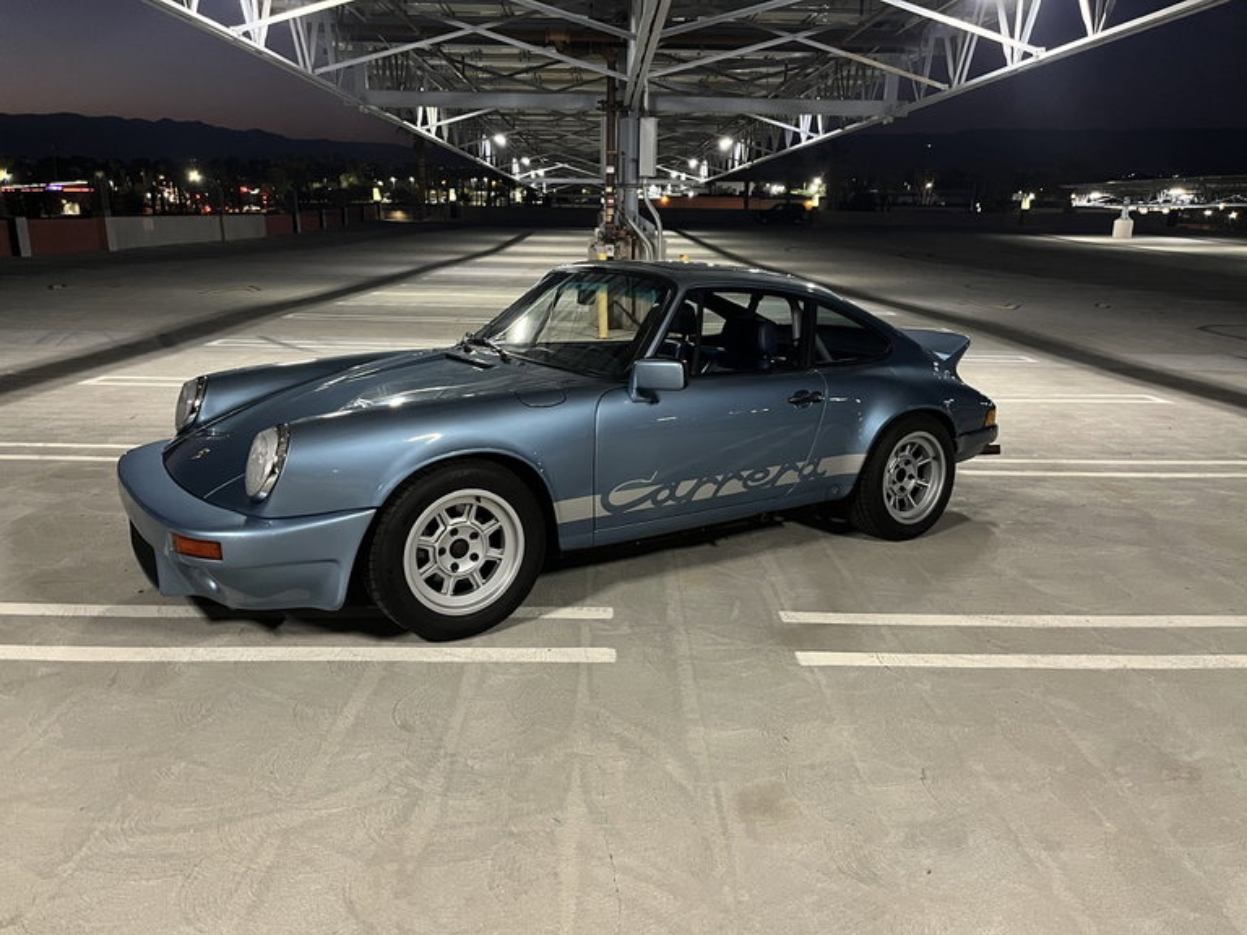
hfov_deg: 67.3
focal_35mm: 26
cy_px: 468
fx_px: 937
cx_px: 624
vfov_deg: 53.1
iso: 640
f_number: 1.6
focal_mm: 5.1
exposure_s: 1/30
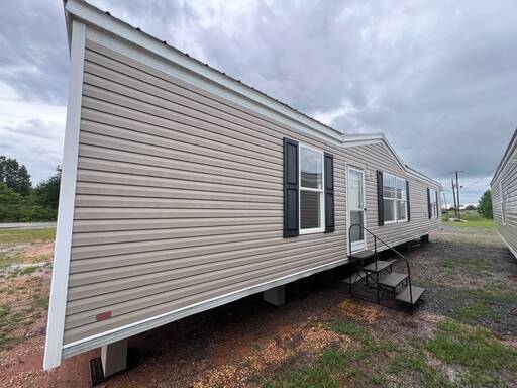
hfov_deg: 106.2
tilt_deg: +5.4
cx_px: 258
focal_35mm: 13
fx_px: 194
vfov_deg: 89.9
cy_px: 194
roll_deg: -0.8
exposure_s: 1/112
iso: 32
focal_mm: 1.57
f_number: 1.8
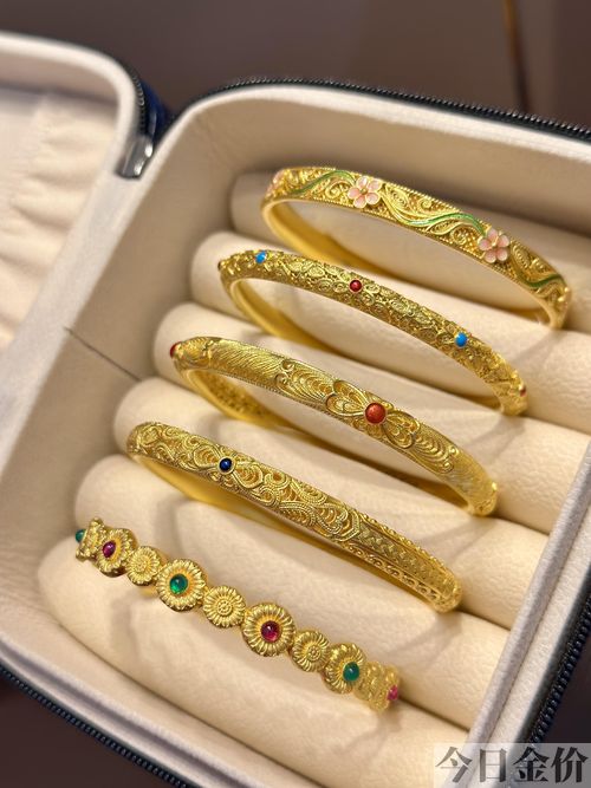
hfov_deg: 30.3
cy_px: 394
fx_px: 1093
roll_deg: +19.1
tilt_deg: -44.8
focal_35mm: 48
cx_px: 296
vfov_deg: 39.7
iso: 80
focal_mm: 6.86
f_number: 1.78
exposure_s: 1/469
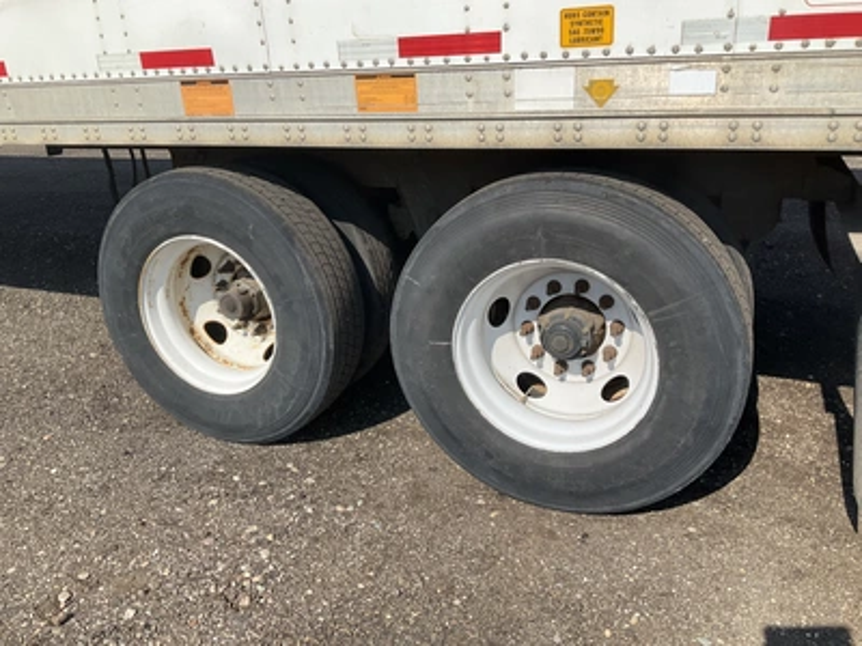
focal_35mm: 29
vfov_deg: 48.2
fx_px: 722
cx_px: 431
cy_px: 323
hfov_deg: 61.7
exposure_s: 1/1848
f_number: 1.8
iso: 25
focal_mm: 3
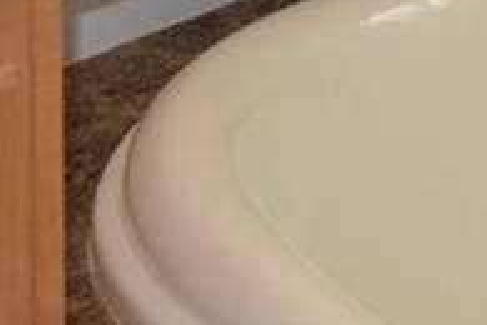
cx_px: 1119
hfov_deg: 9.5
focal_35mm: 197
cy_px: -252
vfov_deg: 6.8
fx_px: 2660
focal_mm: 25
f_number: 4
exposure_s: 1/80
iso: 400
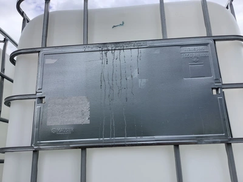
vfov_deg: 45.4
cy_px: 91
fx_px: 218
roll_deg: +1.7
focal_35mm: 31
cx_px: 122
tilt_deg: +18.2
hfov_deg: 58.4
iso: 25
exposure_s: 1/416
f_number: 2.4
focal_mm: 3.3
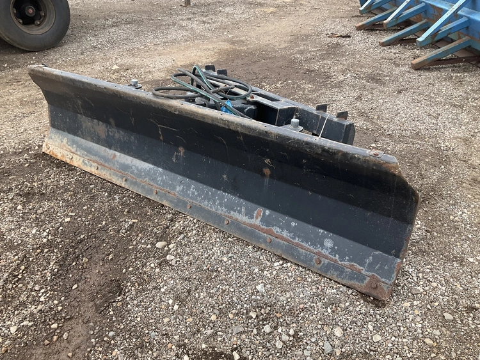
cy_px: 180
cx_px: 240
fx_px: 402
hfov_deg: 61.6
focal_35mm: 29
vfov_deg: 48.3
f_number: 1.8
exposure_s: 1/495
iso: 25
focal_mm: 3
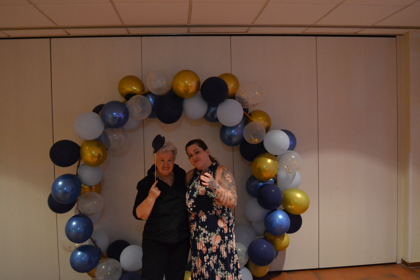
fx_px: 350
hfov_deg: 61.9
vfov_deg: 43.6
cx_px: 210
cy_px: 140
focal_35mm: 30
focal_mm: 20
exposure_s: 1/50
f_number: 3.5
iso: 3200
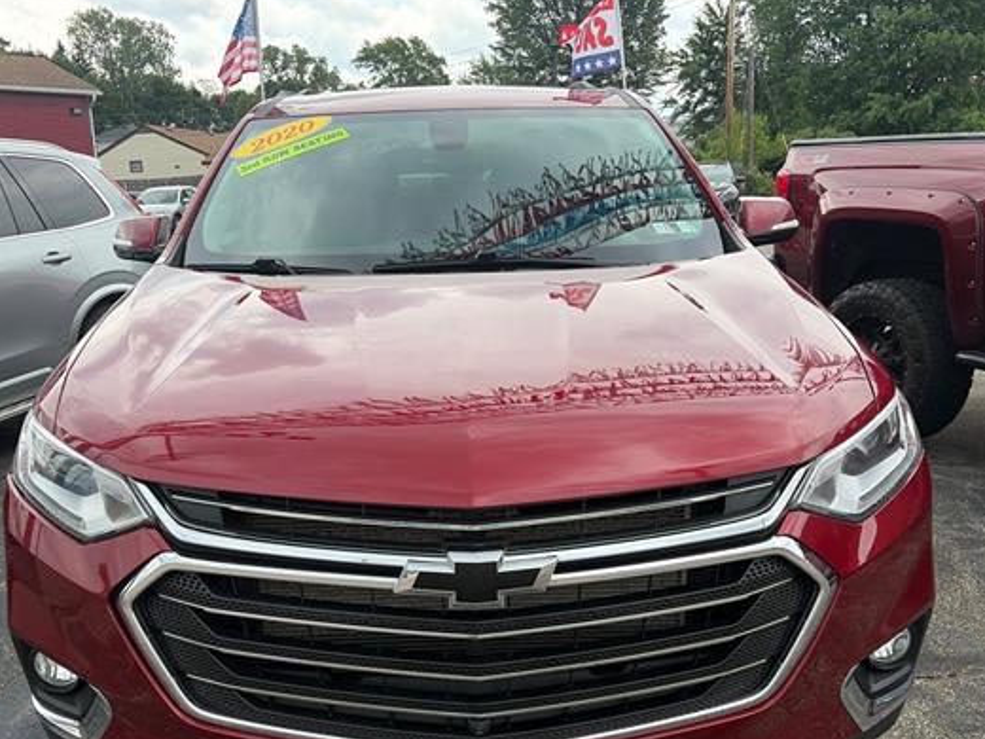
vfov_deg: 43.9
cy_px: 442
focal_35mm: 32
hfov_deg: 56.7
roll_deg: +1.7
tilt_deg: -14.1
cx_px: 453
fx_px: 911
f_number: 1.6
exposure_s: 1/987
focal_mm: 5.96
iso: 50
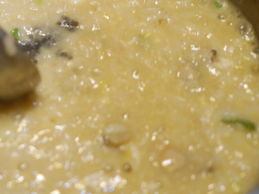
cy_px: 57
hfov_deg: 25.4
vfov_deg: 20.1
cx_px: 2
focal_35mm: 73
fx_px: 546
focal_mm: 15
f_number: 1.7
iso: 200
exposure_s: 1/60
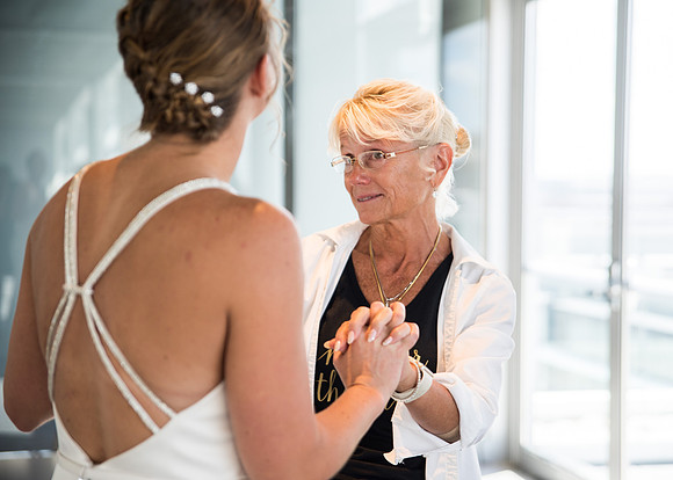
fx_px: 1450
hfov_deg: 26.1
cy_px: 248
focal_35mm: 76
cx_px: 373
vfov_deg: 18.8
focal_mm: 70
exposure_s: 1/160
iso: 200
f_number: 2.8
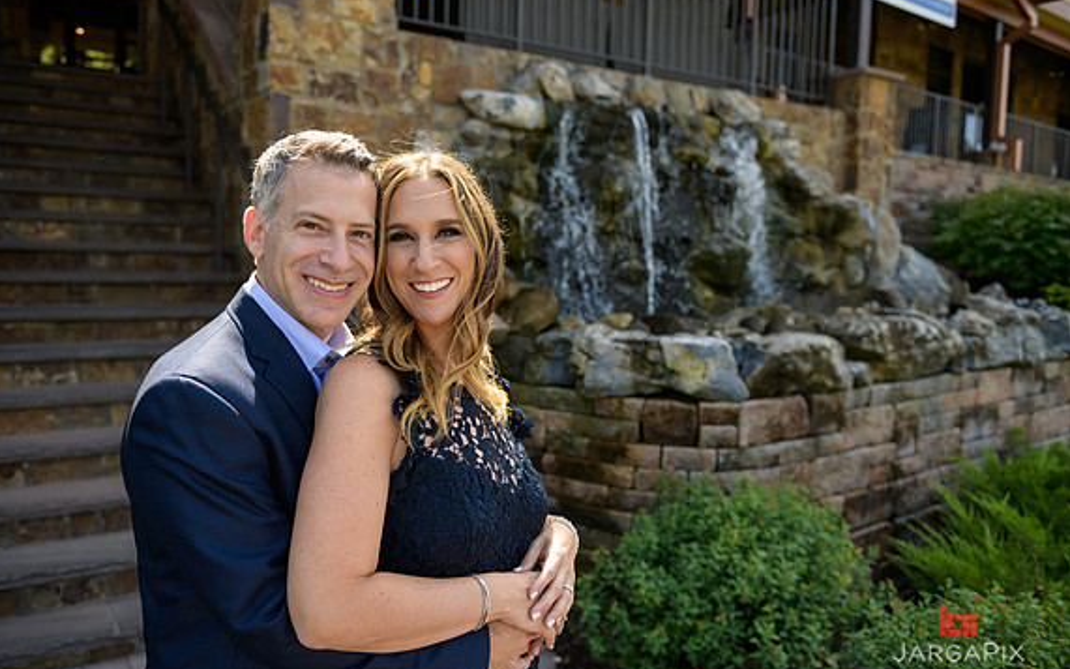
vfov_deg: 43.2
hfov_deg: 64.6
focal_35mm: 29
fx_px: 846
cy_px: 340
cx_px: 528
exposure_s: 1/800
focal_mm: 28
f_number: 3.2
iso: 200
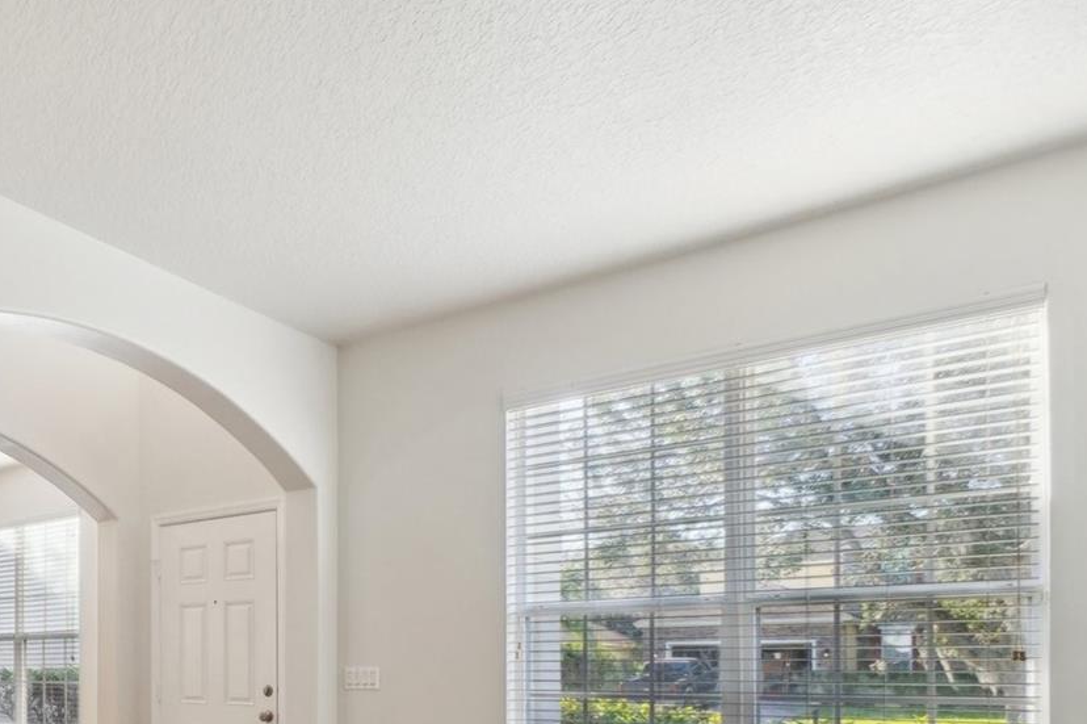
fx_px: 875
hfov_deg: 58.9
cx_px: 223
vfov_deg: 40.9
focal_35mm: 29
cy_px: 670
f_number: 8
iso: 400
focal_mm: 10
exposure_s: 1/50
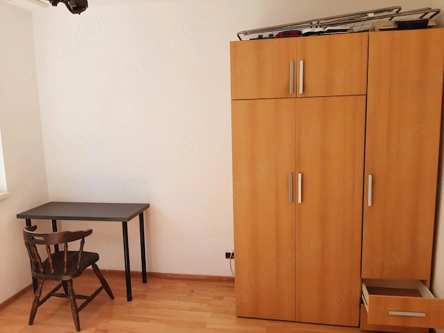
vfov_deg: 53.1
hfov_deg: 67.3
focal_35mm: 26
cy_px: 166
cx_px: 222
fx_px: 333
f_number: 1.7
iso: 40
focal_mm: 3.92
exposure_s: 1/154
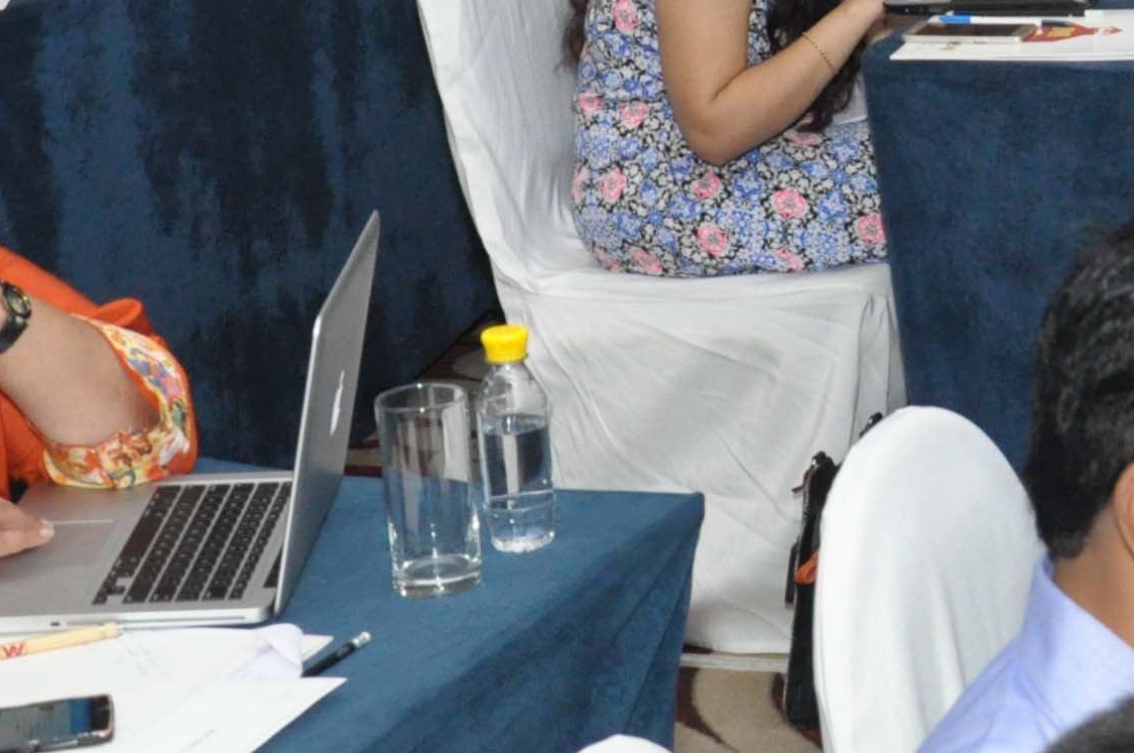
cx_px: 1552
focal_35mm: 143
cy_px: -118
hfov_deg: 13.7
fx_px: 4496
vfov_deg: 9.5
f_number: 5
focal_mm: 25
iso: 1250
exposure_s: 1/125
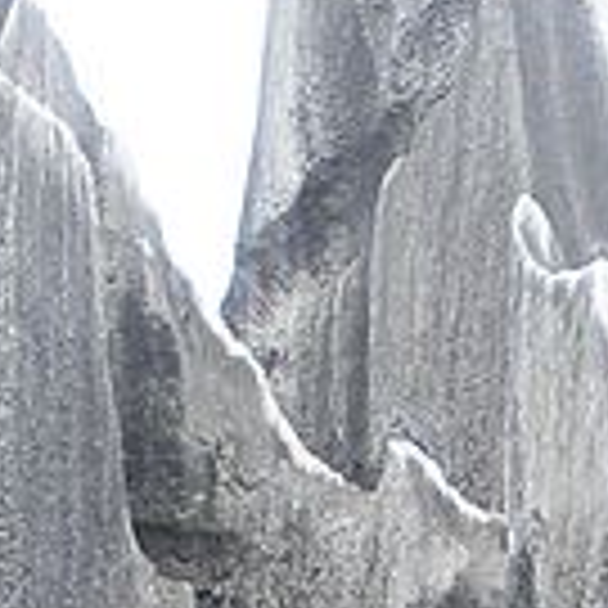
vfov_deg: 7.0
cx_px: 576
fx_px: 4809
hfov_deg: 7.2
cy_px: 1234
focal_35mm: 242
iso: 64
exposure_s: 1/82
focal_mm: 6.3
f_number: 3.5
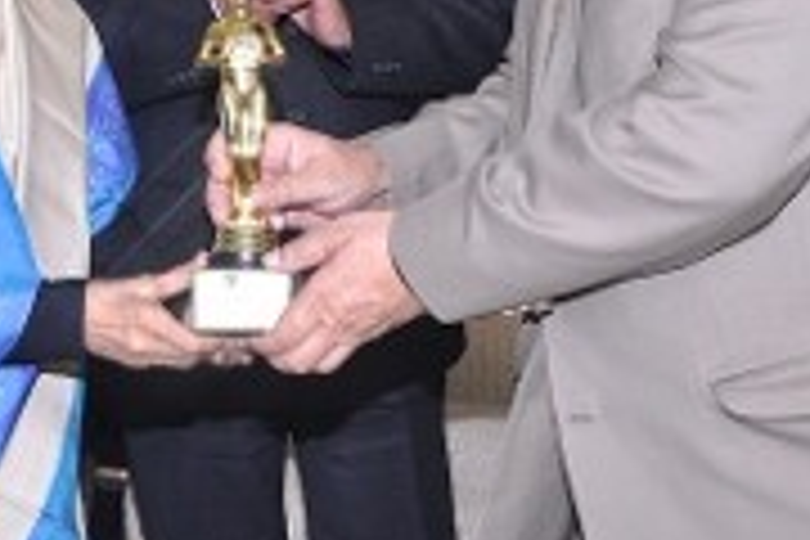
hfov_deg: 19.7
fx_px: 2250
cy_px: -54
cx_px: -32
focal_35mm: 100
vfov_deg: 13.4
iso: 320
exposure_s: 1/125
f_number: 6.3
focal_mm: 24
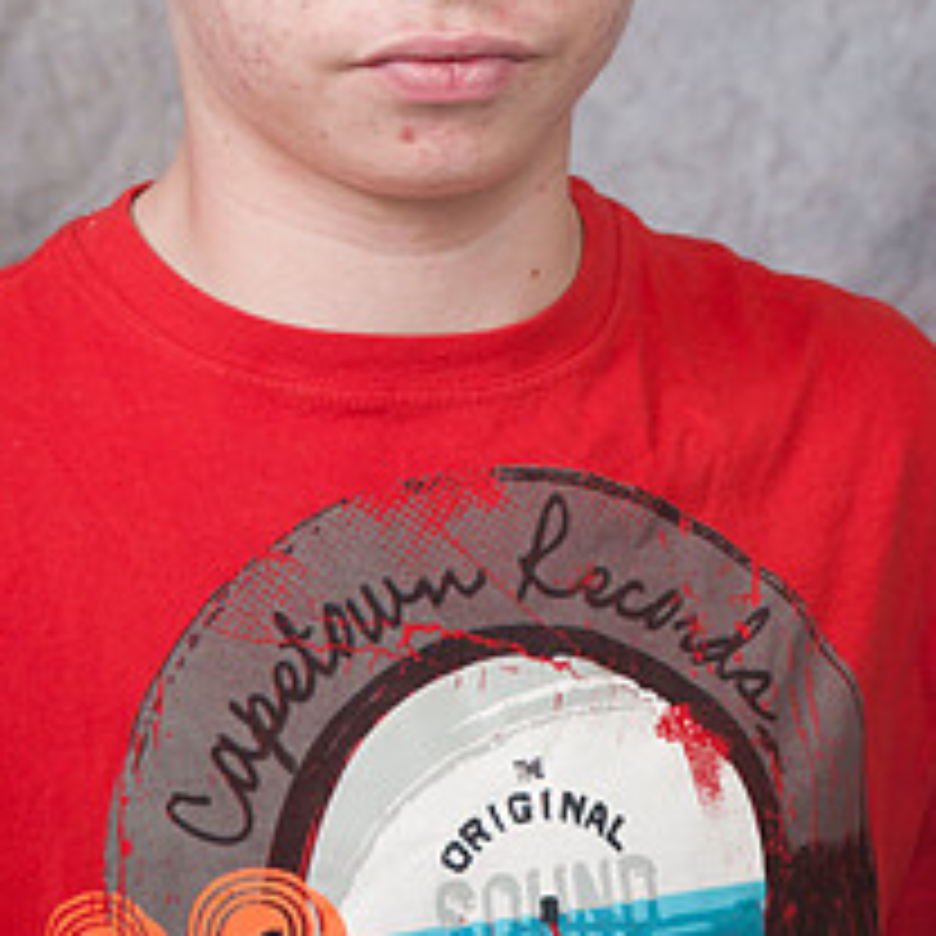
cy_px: -14
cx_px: 398
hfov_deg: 8.0
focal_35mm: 220
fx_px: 6730
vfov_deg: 7.9
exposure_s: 1/125
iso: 200
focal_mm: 80
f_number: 5.6
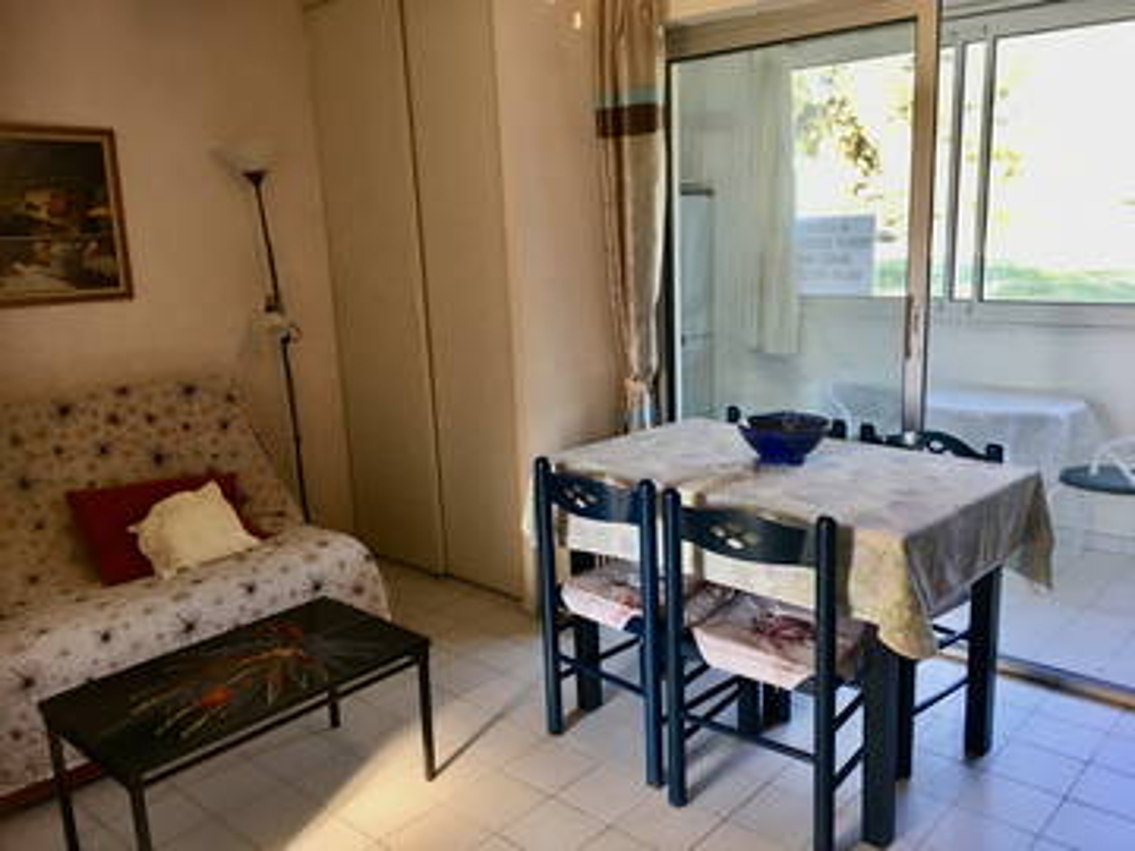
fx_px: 951
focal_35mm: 29
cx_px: 568
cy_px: 426
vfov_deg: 48.2
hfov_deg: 61.7
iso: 32
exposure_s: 1/33
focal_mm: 4.15
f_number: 2.2
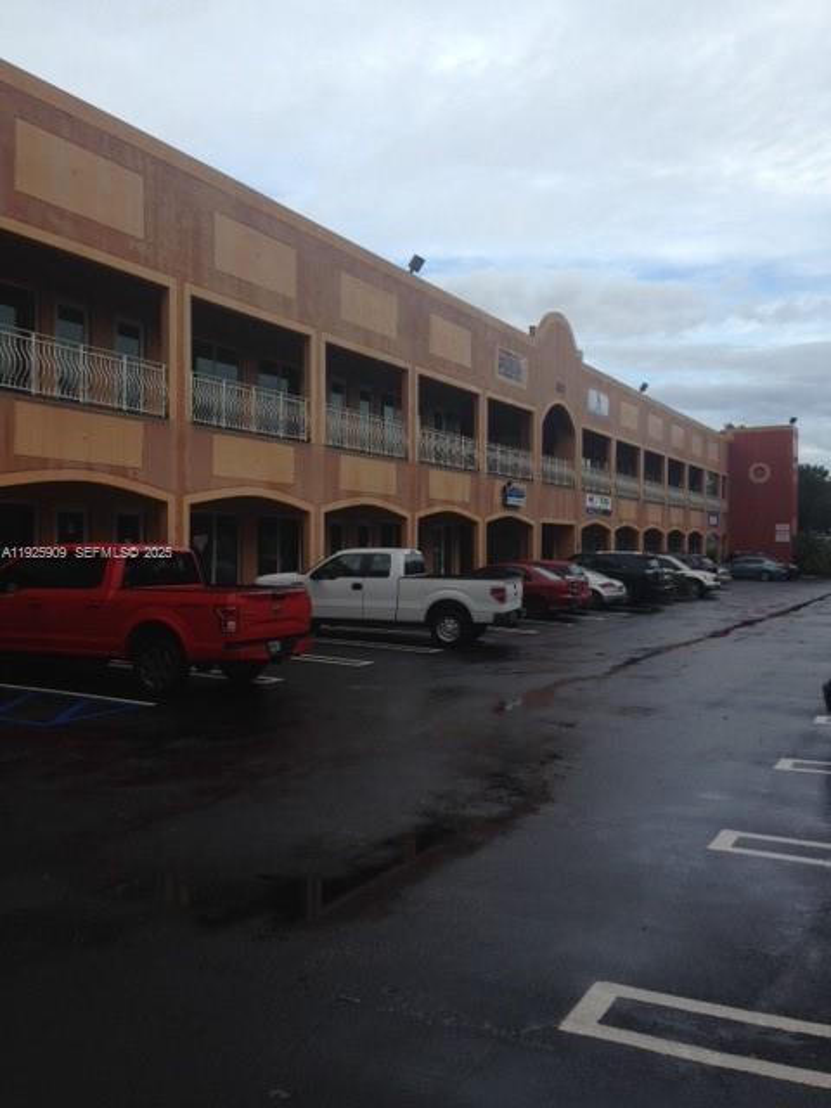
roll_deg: -0.8
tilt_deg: -0.6
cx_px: 416
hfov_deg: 42.9
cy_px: 554
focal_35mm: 33
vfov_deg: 55.4
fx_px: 1056
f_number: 2.4
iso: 50
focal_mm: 4.12
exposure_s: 1/903
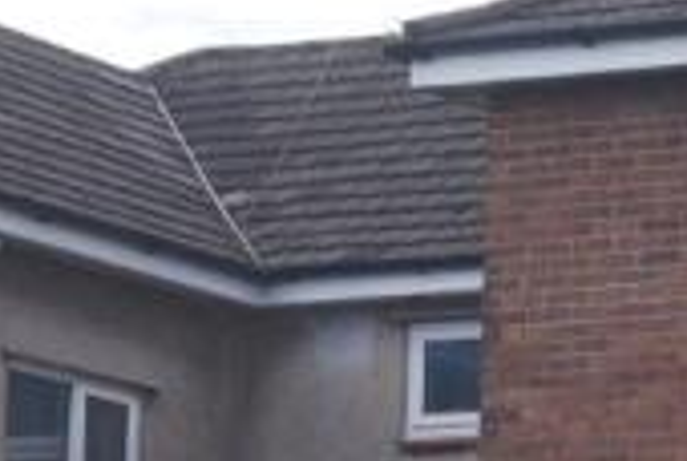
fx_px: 4416
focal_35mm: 231
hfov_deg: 8.6
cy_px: 738
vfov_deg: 5.9
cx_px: 1123
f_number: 7.1
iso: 100
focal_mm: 40
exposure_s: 1/125
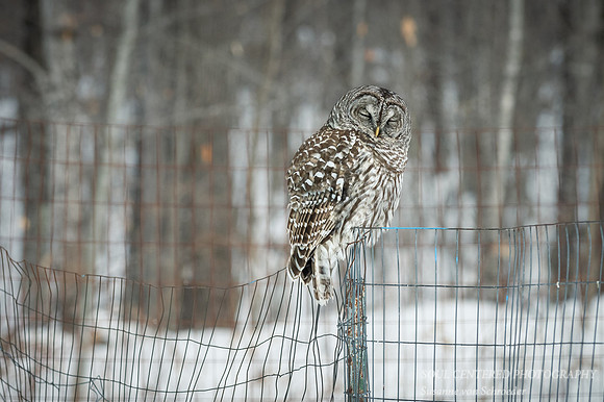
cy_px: 197
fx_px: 6298
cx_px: 285
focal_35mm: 376
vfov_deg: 3.7
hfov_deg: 5.5
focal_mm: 200
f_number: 5.6
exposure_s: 1/1000
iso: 500
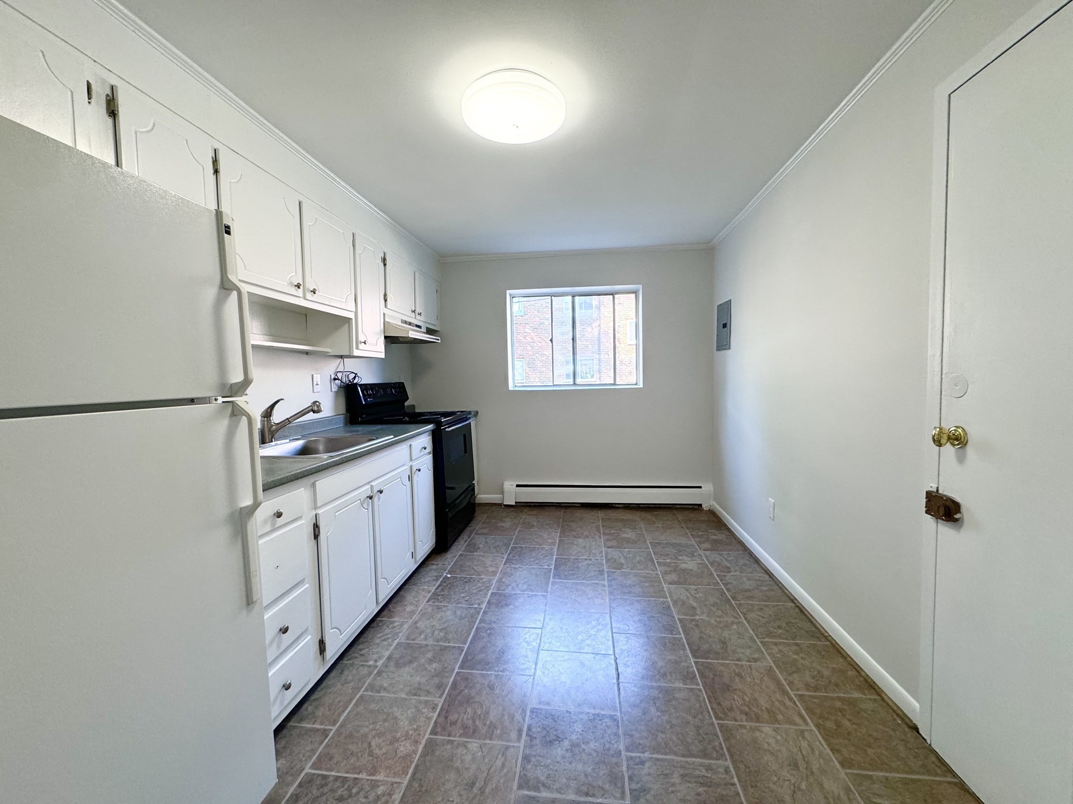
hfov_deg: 102.1
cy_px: 402
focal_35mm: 14
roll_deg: +1.8
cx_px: 536
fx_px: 434
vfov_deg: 85.7
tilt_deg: -3.9
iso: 160
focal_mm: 2.22
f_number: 2.2
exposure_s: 1/120
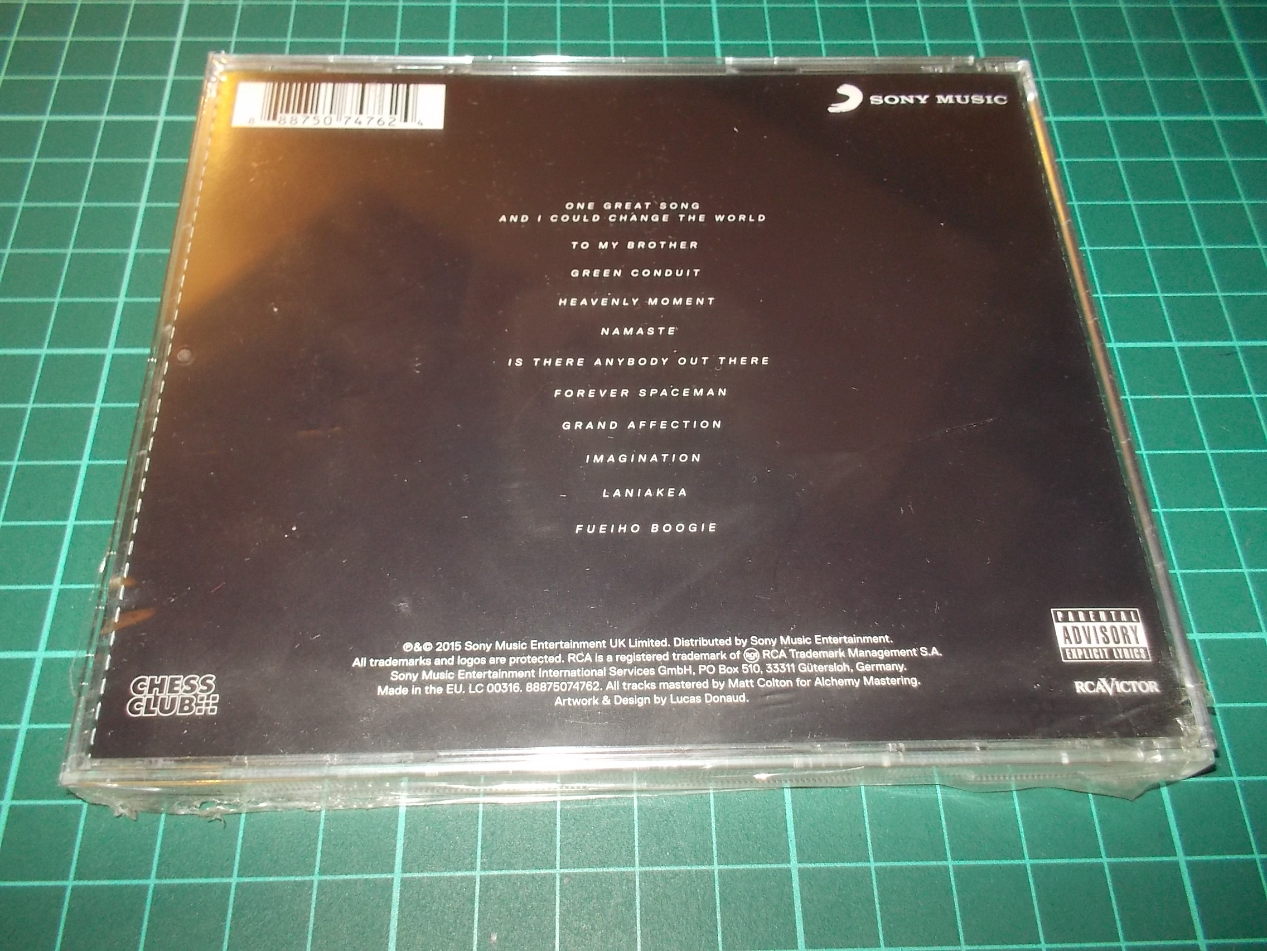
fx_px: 1061
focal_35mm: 29
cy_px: 476
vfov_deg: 48.2
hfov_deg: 61.7
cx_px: 634
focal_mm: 4.1
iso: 200
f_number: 3.3
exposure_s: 1/30
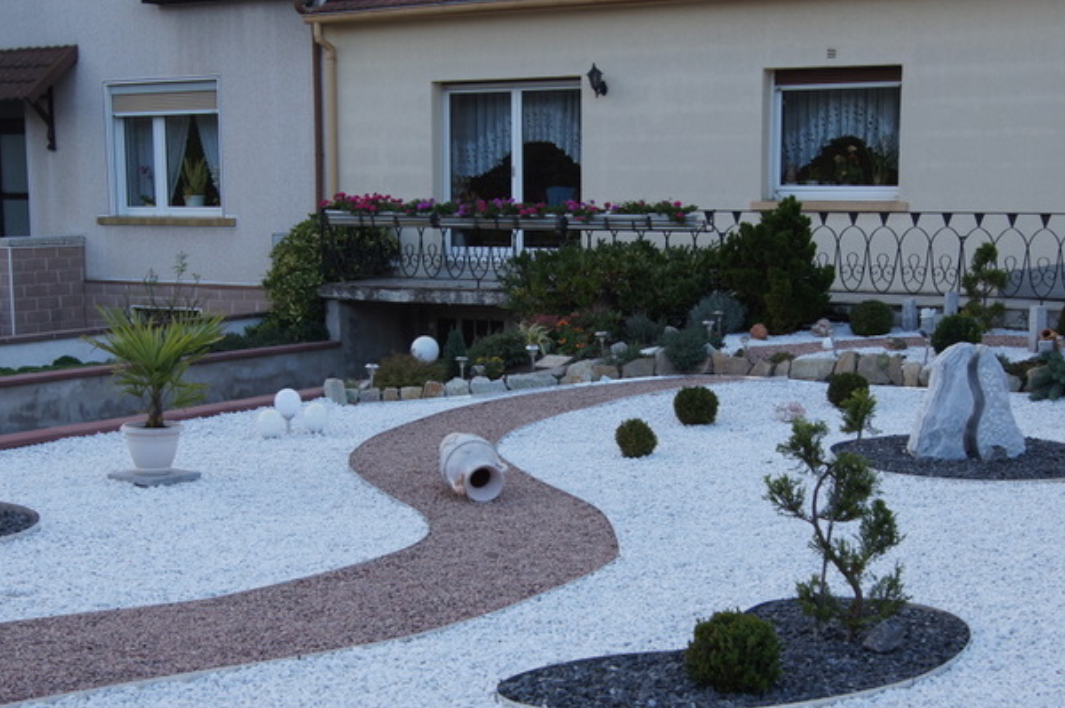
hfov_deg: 35.7
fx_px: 1655
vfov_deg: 24.1
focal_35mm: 56
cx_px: 570
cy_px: 460
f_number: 5.6
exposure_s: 1/80
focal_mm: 28
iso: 100
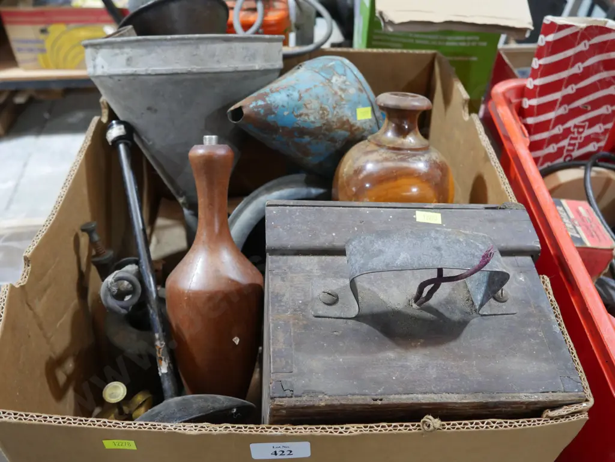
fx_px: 569
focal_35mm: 32
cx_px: 308
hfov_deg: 56.8
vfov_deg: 44.2
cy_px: 231
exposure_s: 1/60
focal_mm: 16
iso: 1250
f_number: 4
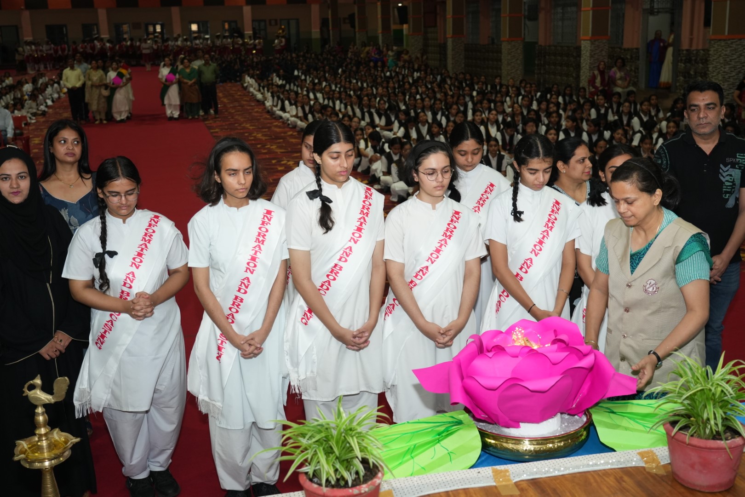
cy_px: 248
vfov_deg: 34.2
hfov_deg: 49.6
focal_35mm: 39
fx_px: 807
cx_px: 372
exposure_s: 1/160
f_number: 4.5
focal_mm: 39
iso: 1600
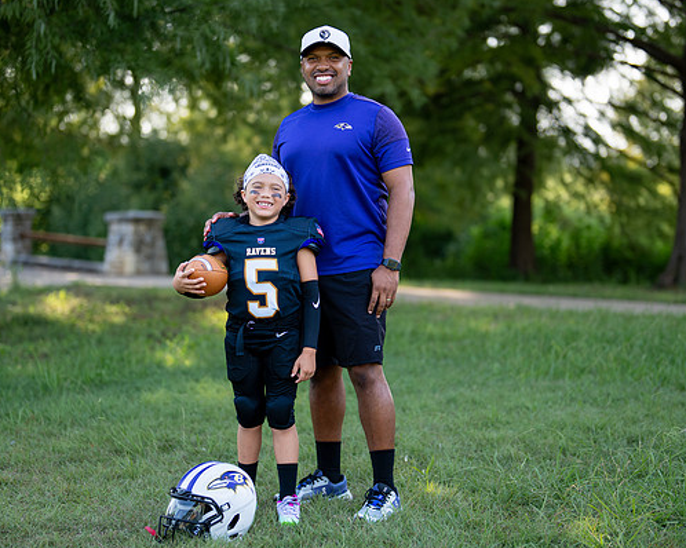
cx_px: 329
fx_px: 1461
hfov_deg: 26.4
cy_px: 262
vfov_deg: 21.2
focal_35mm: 72
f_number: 1.2
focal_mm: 50
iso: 100
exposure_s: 1/1250
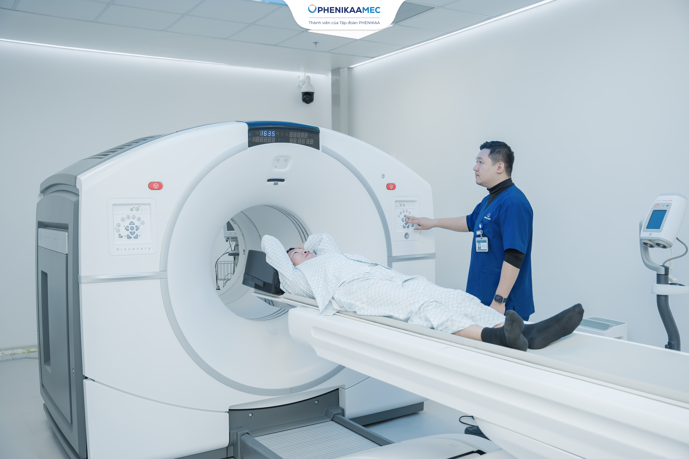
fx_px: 658
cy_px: 230
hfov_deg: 55.2
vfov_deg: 38.5
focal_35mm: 34
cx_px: 344
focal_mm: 34.4
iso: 400
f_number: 4
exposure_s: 1/160
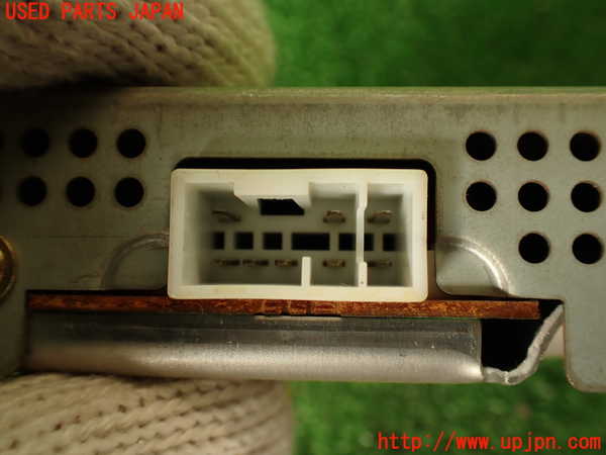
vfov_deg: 44.2
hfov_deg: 56.8
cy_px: 228
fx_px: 560
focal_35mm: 32
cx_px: 303
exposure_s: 1/60
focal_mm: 5.79
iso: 125
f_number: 2.4
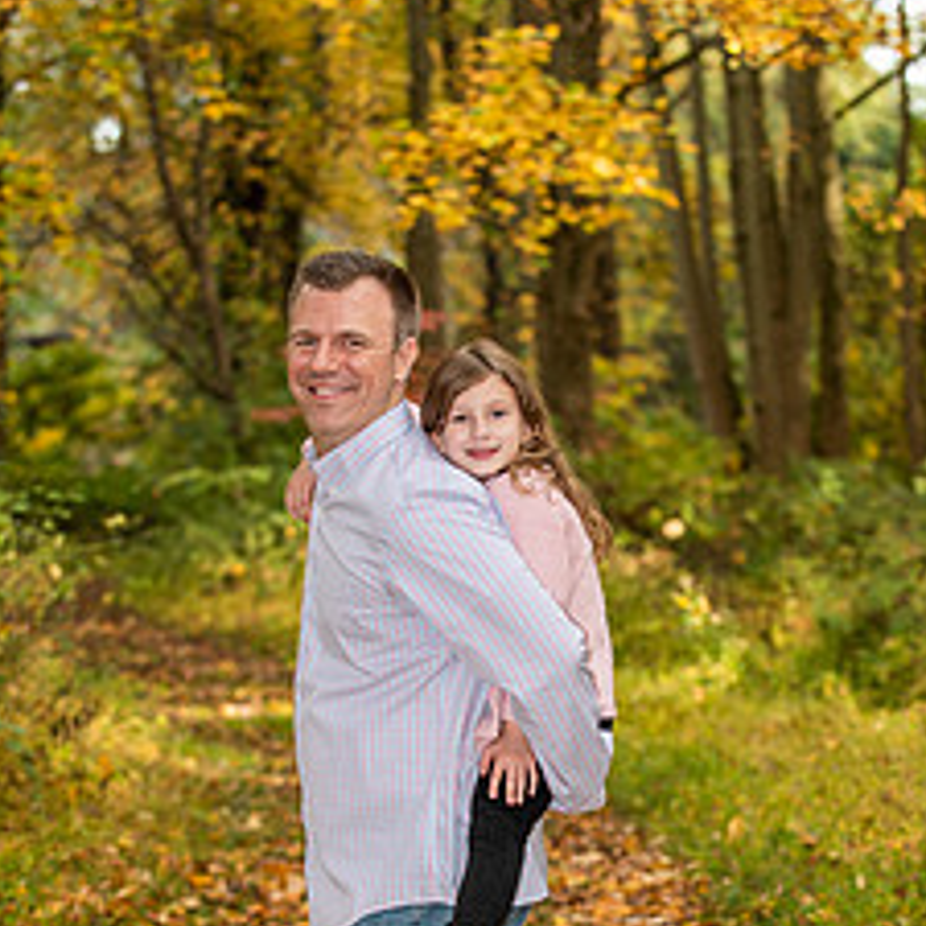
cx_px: 506
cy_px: 700
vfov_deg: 12.8
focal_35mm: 136
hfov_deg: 12.8
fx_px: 4116
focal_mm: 80
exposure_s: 1/125
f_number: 3.5
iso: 250
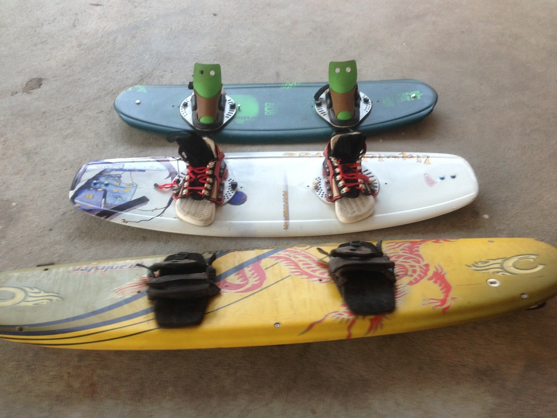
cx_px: 278
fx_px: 531
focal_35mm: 33
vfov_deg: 42.9
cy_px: 209
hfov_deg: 55.4
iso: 50
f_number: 2.4
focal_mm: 4.13
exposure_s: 1/24
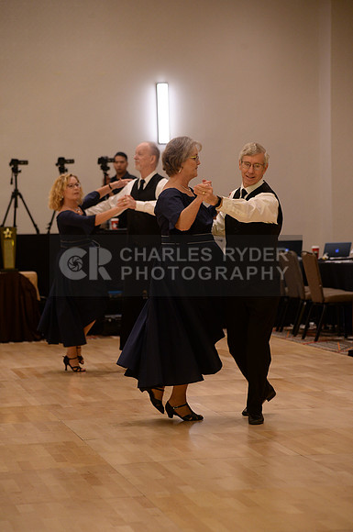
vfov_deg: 18.6
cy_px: 266
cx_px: 176
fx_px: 1623
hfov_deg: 12.4
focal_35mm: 110
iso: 1600
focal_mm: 110
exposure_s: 1/250
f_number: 4.5
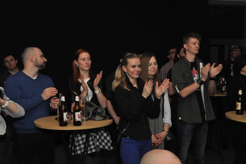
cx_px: 123
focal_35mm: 48
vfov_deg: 28.0
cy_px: 82
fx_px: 328
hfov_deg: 41.2
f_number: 10
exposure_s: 1/200
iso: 1600
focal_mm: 32
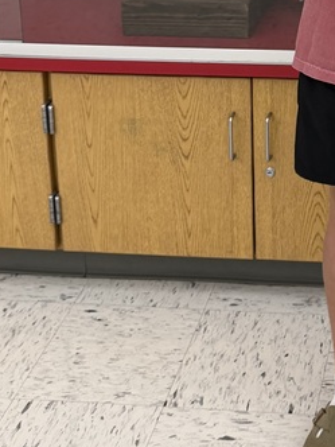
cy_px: -104
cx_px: 414
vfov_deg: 23.8
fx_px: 955
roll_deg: -1.3
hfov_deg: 18.7
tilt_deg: -13.2
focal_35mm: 74
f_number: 1.78
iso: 160
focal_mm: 6.76
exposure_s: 1/60
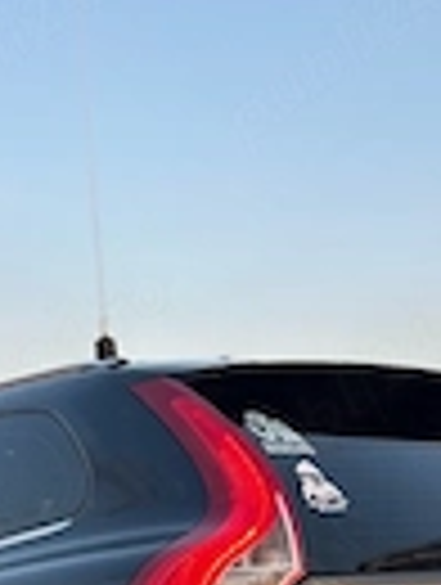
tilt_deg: -6.4
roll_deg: +3.0
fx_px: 1354
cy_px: 788
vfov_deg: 21.7
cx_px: 112
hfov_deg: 18.4
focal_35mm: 80
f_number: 1.5
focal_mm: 5.7
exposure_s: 1/334
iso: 50
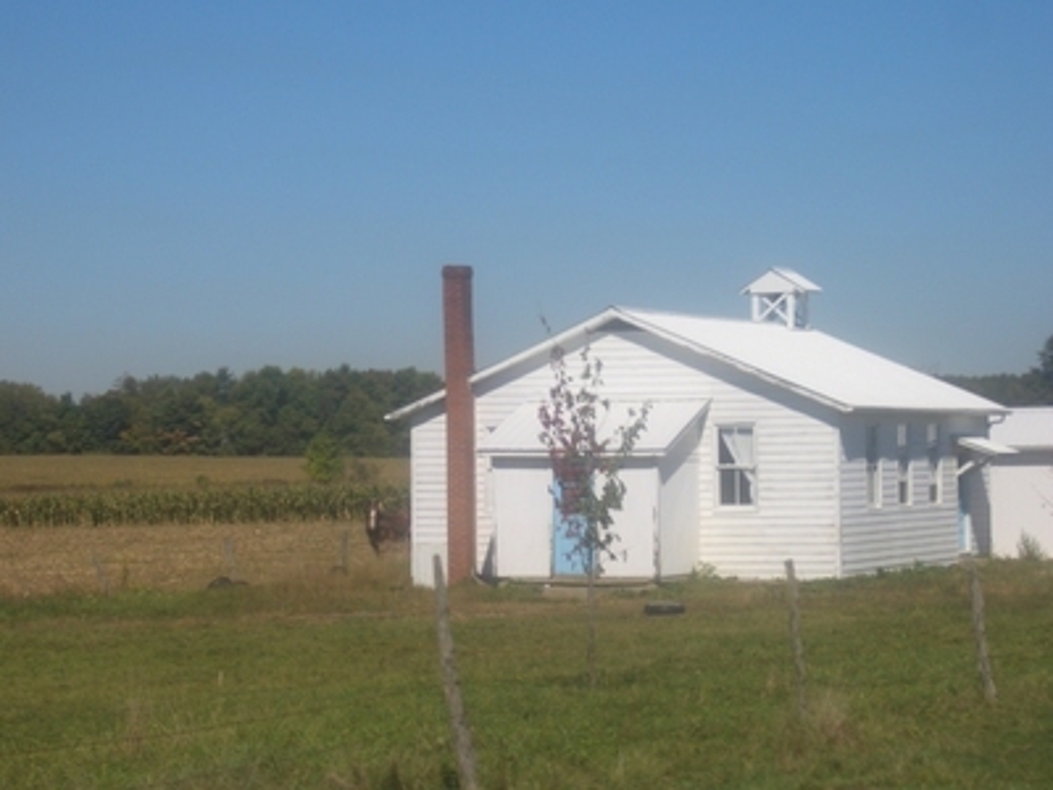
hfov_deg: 18.7
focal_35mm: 105
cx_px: 526
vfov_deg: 14.1
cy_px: 395
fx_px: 3194
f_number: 7.7
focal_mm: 17.4
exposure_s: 1/250
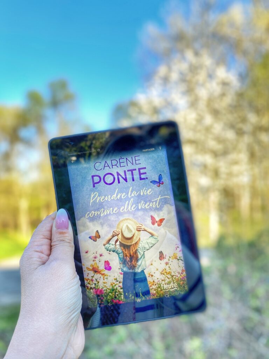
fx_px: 269
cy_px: 180
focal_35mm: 26
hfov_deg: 53.1
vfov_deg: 67.3
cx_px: 134
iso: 32
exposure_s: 1/198
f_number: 1.8
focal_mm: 4.25
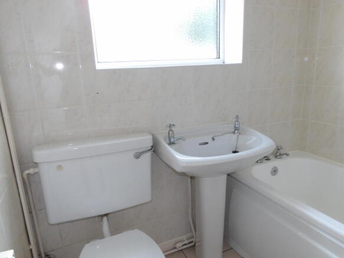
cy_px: 129
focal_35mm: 24
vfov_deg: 56.8
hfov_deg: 71.6
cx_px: 172
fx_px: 238
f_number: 4.1
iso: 200
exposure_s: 1/23
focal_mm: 4.3
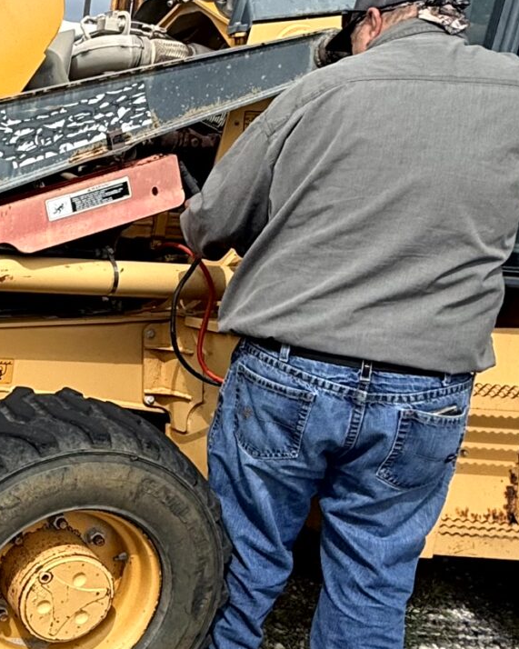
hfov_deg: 25.1
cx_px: -212
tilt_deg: -16.2
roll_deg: -3.1
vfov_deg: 38.0
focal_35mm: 49
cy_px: 345
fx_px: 941
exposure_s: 1/1961
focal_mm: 2.22
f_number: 2.2
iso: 50
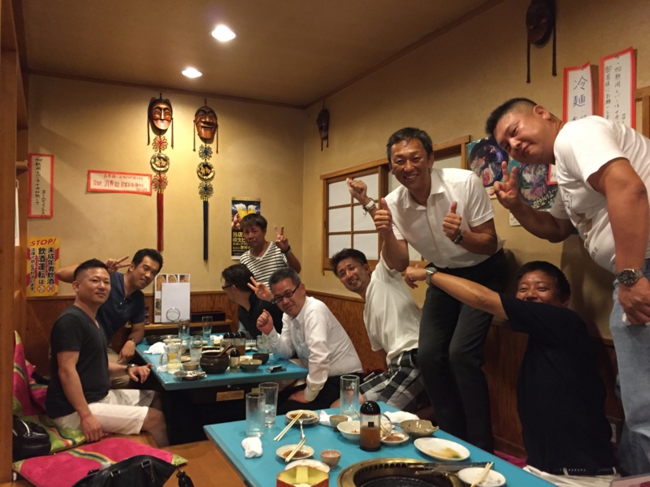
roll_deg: -0.4
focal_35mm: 29
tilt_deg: +1.9
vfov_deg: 48.2
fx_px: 545
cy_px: 244
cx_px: 325
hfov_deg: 61.7
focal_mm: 4.15
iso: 250
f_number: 2.2
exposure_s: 1/17
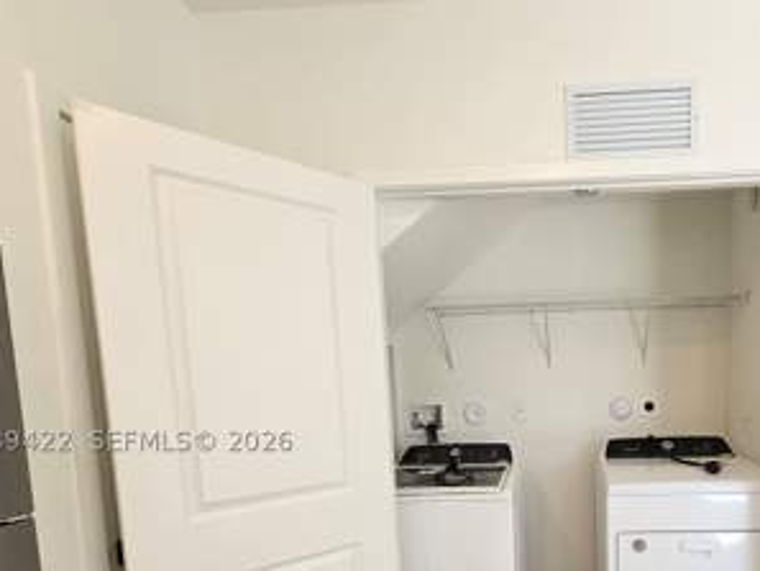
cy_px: 440
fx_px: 461
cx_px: 527
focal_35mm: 21
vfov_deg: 59.5
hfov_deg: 75.6
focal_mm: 2.2
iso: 80
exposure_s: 1/120
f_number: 2.2
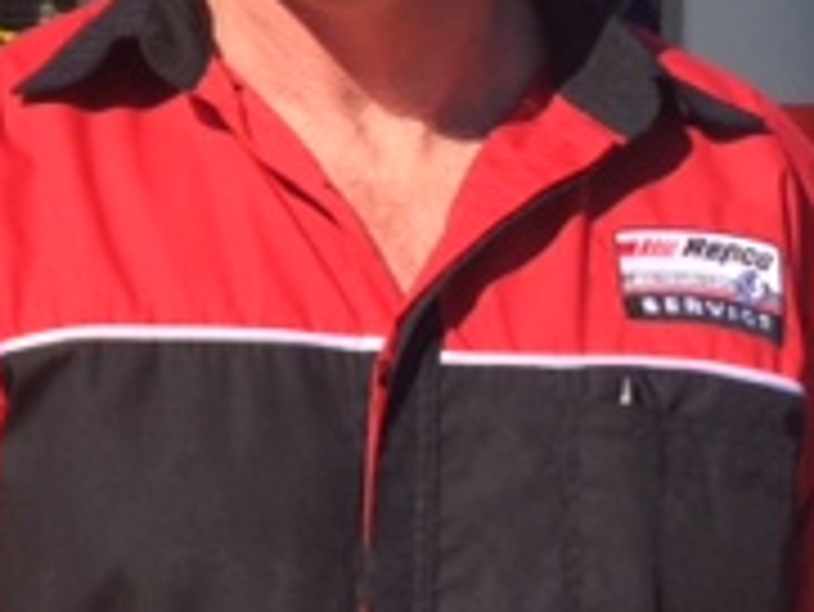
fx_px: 2494
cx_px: -171
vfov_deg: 13.7
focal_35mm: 106
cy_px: -63
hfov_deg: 17.6
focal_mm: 4.12
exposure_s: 1/1866
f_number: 2.2
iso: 32
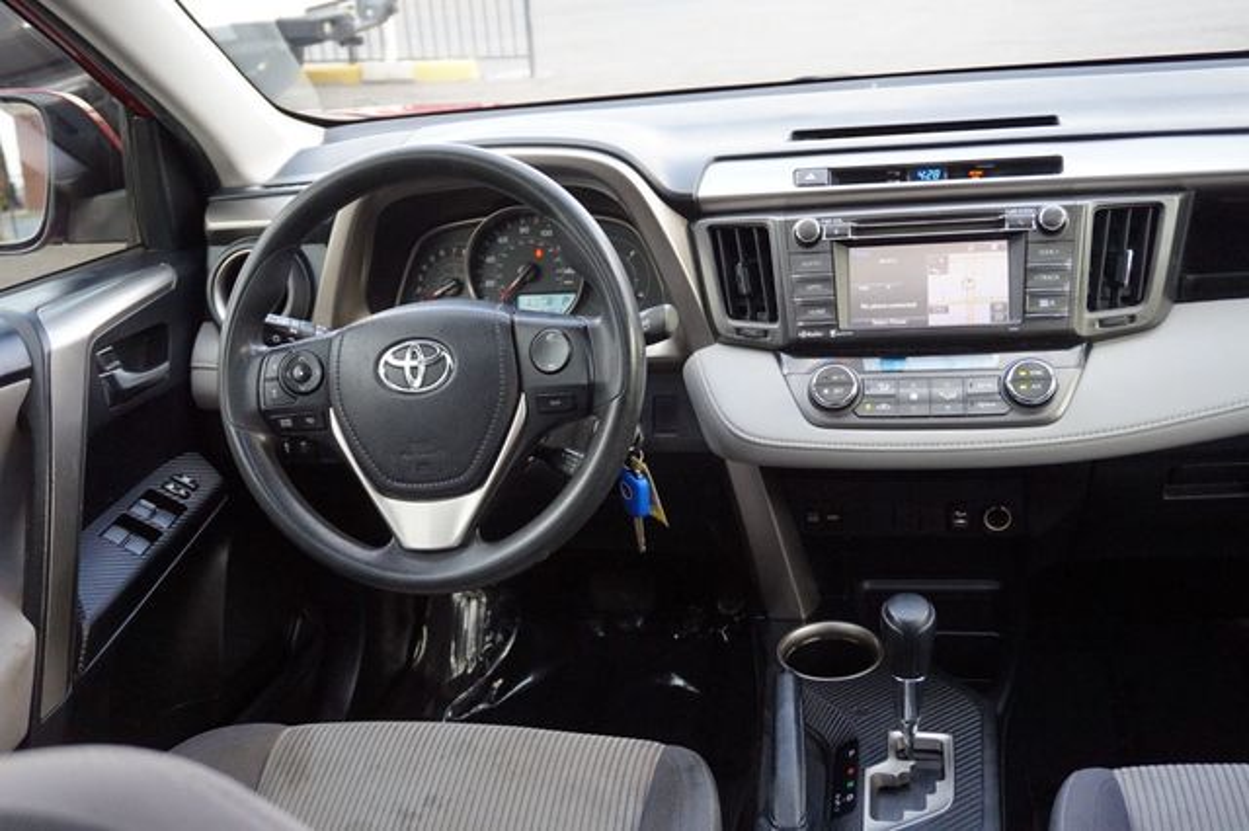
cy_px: 416
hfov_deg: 55.1
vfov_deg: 38.3
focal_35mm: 34
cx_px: 624
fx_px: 1196
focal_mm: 23
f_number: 4.5
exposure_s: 1/160
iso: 1250
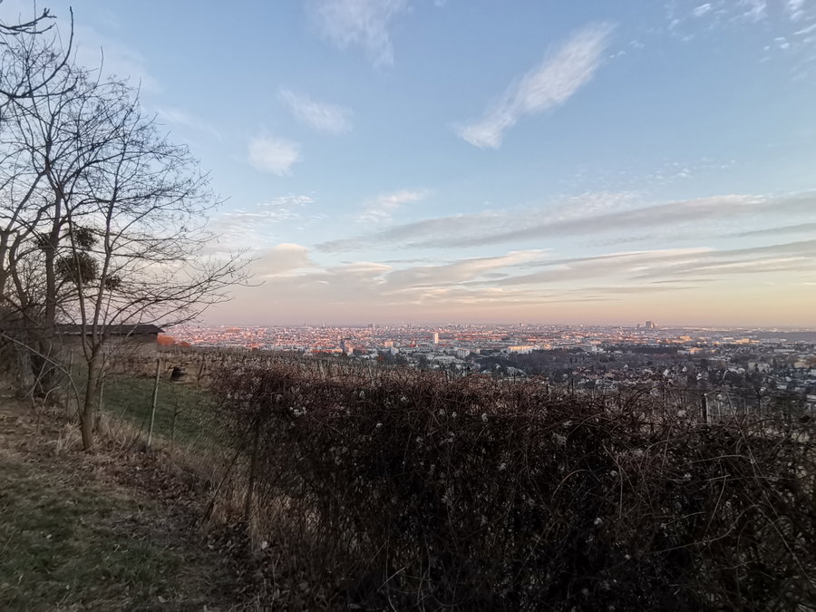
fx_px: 401
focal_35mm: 17
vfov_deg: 74.7
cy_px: 306
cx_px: 408
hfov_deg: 91.0
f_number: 2.4
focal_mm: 1.78
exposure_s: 1/165
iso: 50
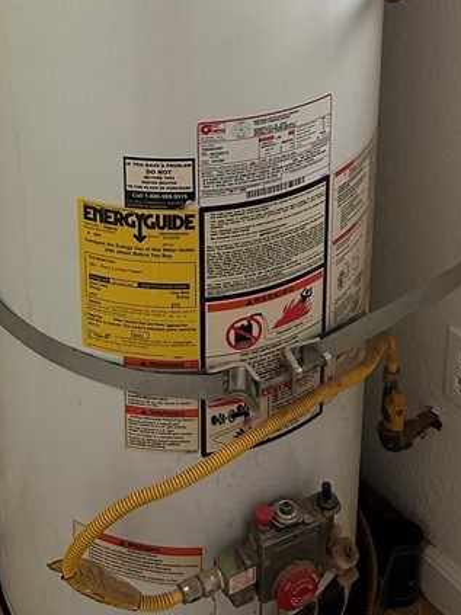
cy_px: -106
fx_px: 1119
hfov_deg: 23.2
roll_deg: -0.2
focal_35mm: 63
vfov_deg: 27.4
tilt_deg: -17.6
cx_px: 151
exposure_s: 1/60
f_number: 1.5
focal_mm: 5.7
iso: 160
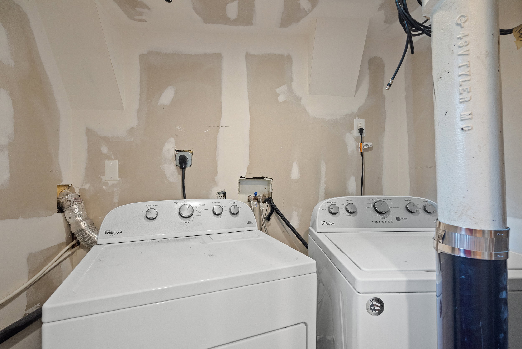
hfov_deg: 93.3
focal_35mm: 17
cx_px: 261
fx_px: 247
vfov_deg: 70.5
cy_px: 174
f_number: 8
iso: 500
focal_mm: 17
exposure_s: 1/2.5
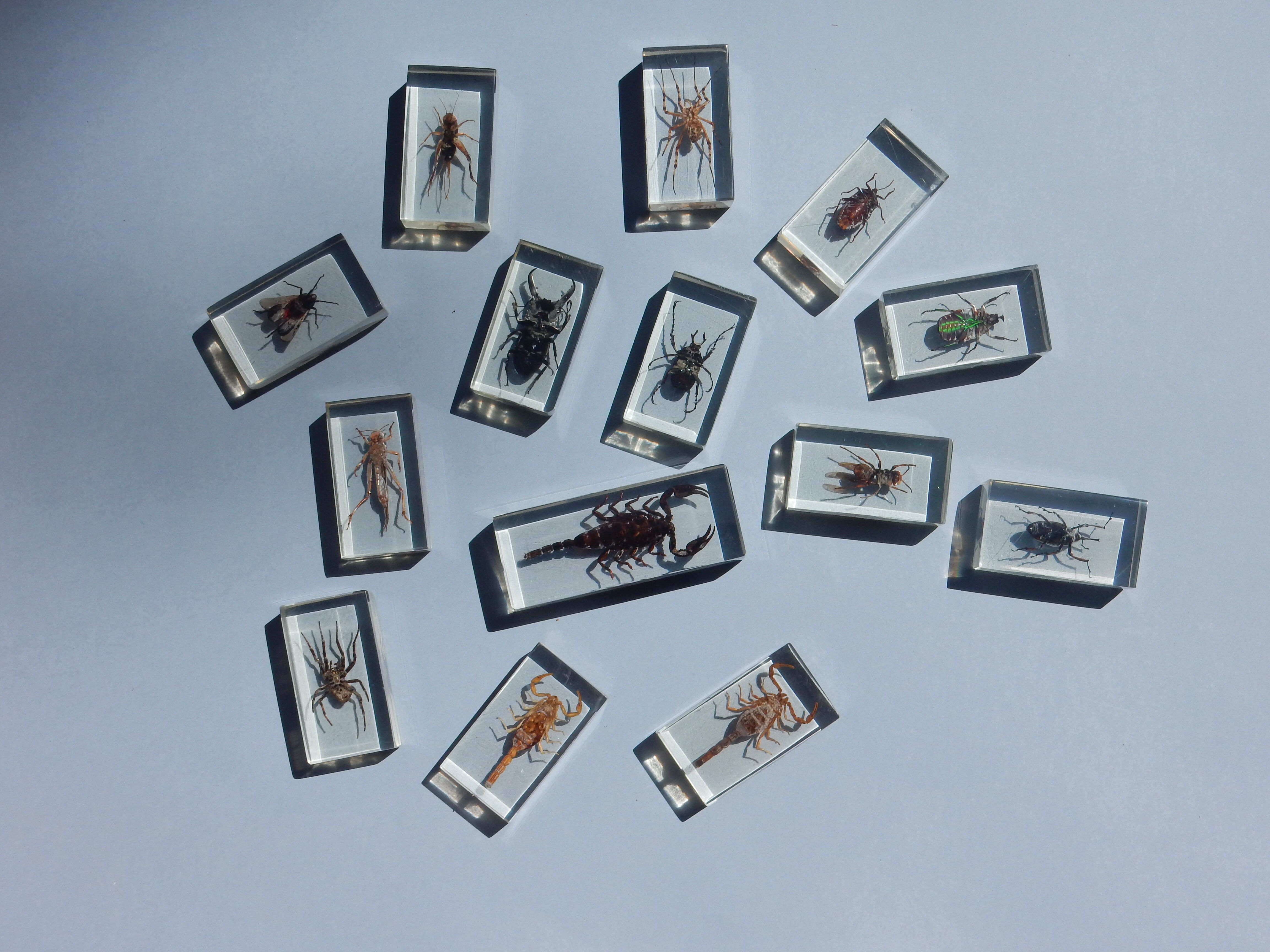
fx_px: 2201
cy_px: 476
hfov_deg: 32.2
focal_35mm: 60
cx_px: 635
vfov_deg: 24.4
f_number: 4.5
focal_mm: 10.7
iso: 125
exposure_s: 1/2000
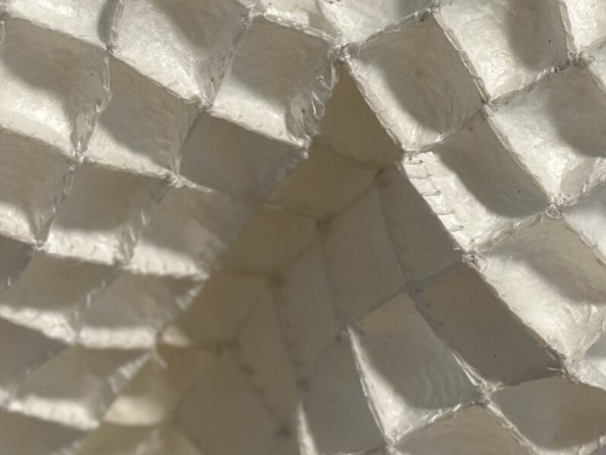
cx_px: 225
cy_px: -40
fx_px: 2714
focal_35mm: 155
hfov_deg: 12.7
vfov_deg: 9.5
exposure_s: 1/50
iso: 100
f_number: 1.78
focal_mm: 6.86
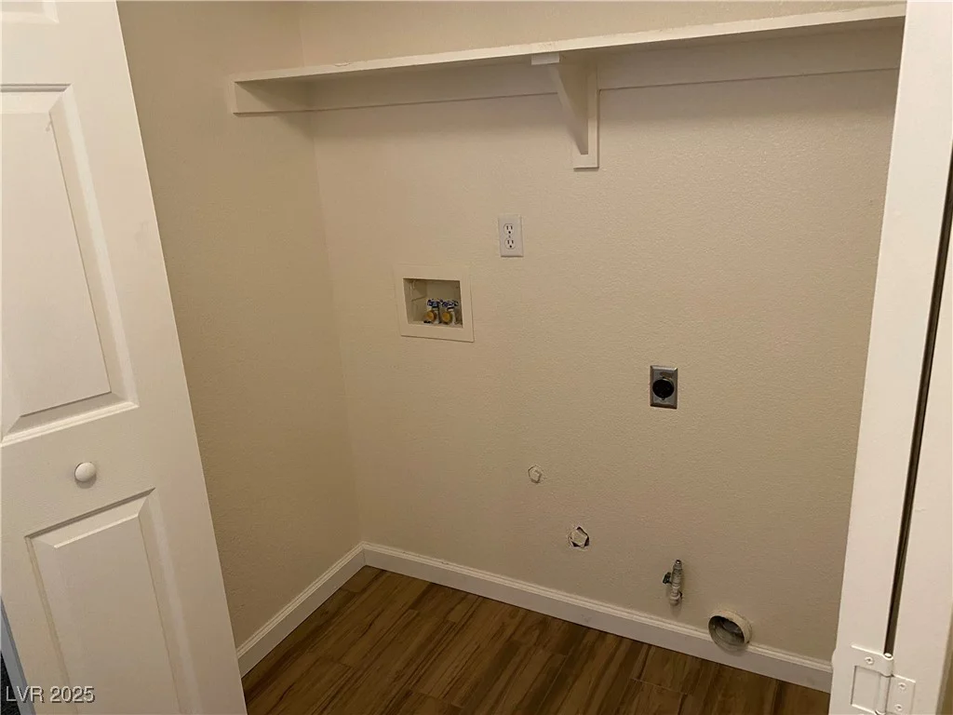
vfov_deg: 53.1
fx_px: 716
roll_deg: +3.4
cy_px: 358
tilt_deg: -19.8
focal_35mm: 26
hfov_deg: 67.3
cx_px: 476
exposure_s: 1/60
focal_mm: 4.25
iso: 320
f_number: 1.8
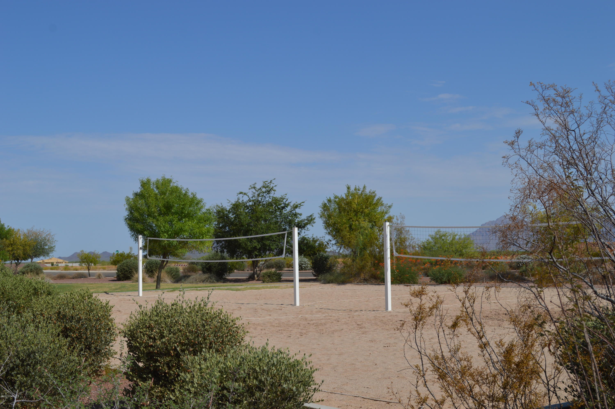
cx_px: 308
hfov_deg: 41.1
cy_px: 204
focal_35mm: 48
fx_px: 819
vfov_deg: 28.0
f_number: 10
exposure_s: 1/400
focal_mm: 32
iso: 100
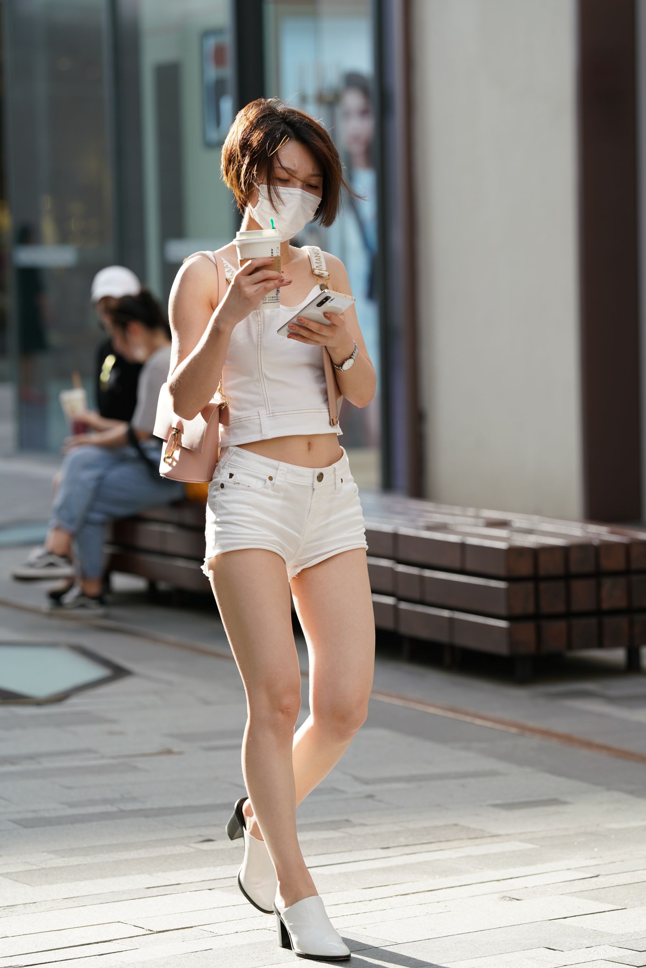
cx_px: 323
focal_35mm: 135
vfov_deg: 15.2
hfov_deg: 10.2
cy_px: 484
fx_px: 3632
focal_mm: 135
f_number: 3.5
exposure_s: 1/500
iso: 250
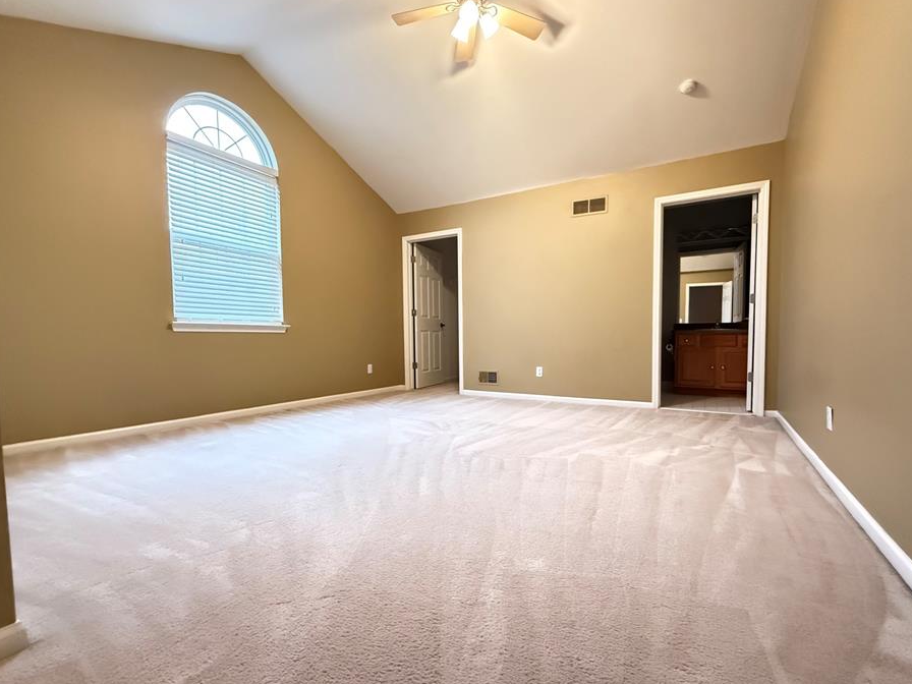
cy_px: 362
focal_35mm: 16
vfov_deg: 78.0
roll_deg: +0.1
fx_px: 422
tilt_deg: -2.8
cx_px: 478
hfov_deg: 94.4
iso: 1250
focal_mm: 2.22
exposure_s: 1/60
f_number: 2.2
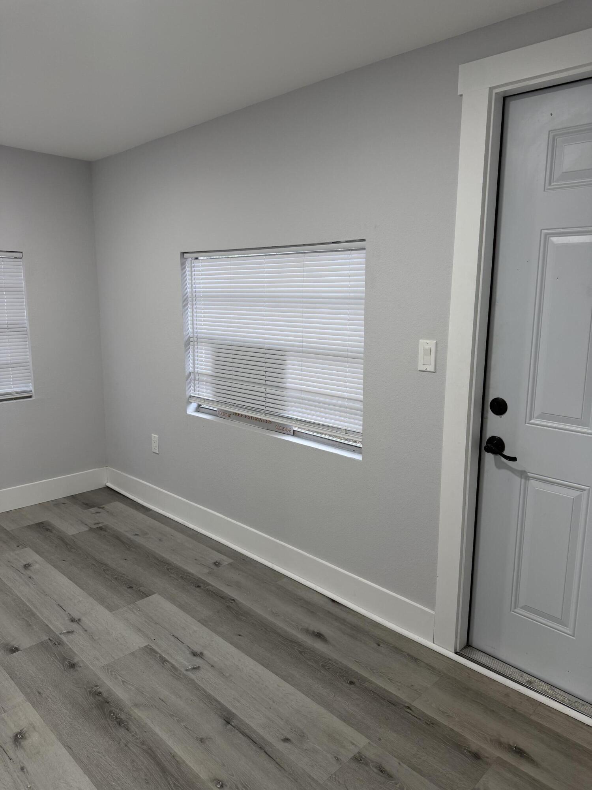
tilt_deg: -10.4
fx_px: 547
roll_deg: -0.6
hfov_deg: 56.8
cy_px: 395
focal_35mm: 24
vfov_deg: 71.6
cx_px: 296
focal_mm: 6.76
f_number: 1.78
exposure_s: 1/120
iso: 125
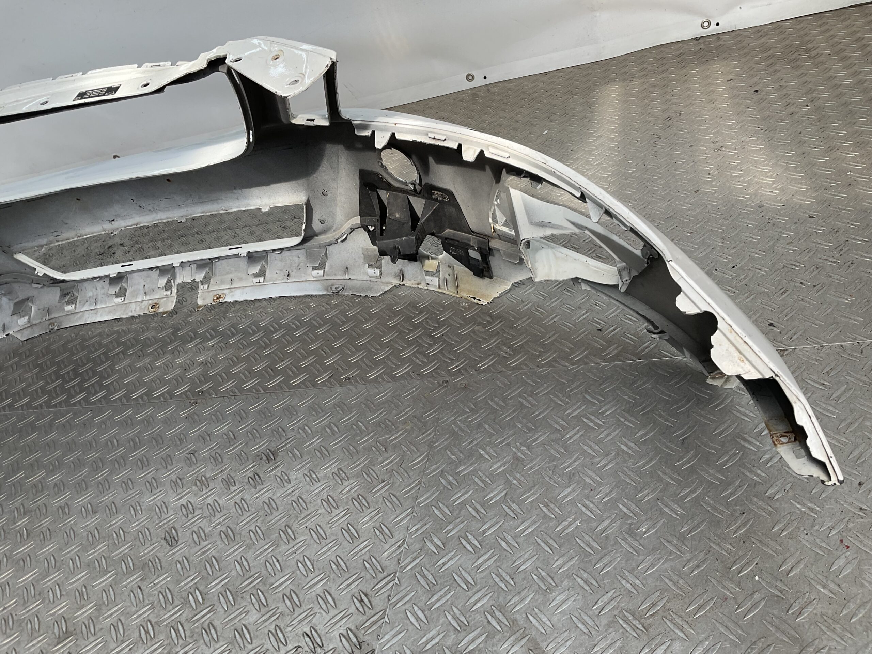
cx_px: 436
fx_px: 731
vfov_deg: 48.2
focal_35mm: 29
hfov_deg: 61.7
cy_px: 327
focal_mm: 3
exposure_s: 1/238
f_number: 1.8
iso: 16
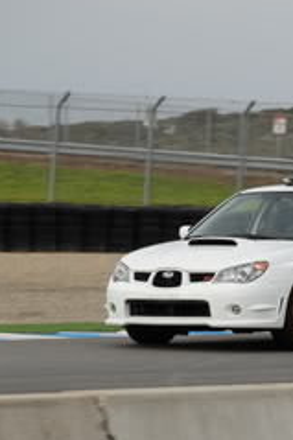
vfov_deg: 4.9
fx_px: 5151
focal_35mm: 421
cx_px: 305
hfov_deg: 3.3
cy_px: 298
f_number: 5.6
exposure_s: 1/400
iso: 200
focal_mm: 105
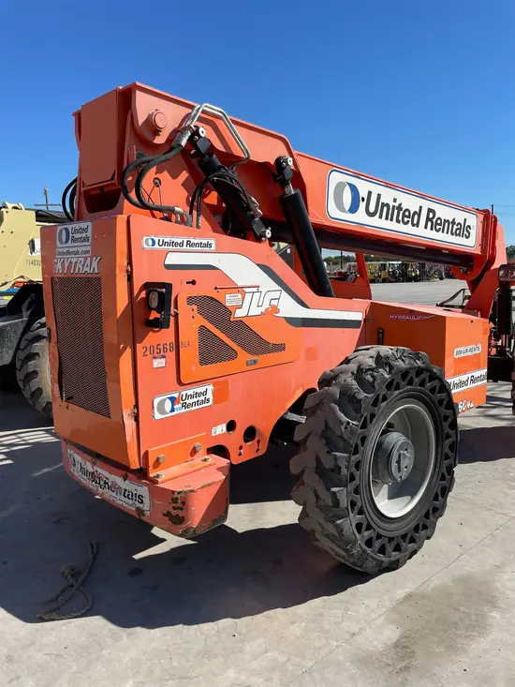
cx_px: 258
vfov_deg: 67.3
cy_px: 344
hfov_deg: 53.1
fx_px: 516
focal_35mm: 26
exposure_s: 1/3509
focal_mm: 4.2
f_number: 1.6
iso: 32
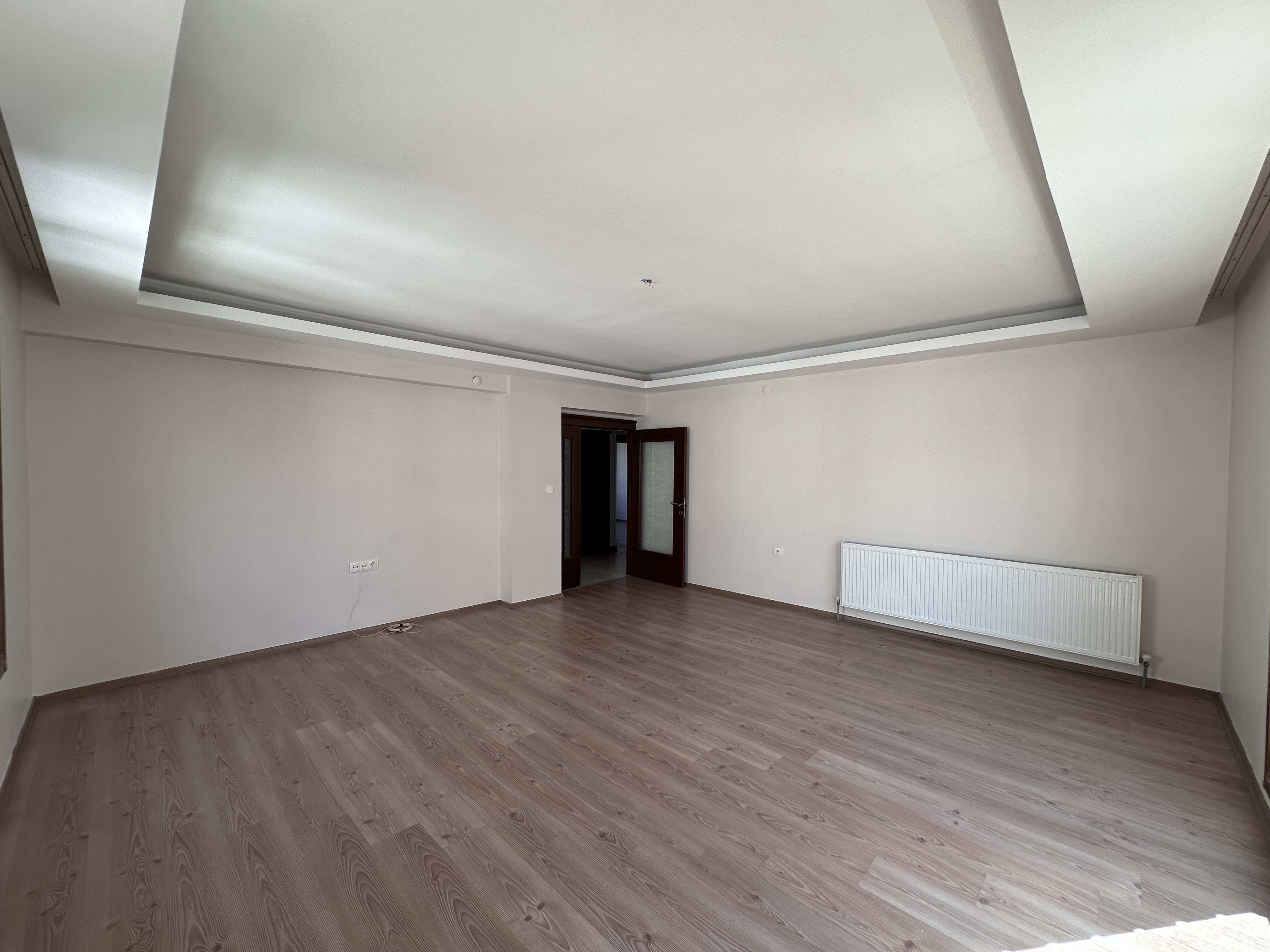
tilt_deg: -1.4
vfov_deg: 85.7
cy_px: 476
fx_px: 514
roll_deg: -0.1
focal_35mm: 14
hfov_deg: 102.1
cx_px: 635
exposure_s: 1/111
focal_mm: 2.22
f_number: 2.2
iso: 40
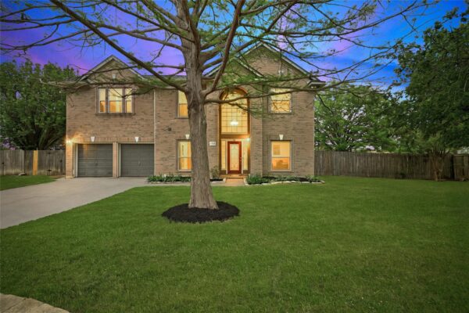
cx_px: 234
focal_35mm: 14
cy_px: 156
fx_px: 182
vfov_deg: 81.2
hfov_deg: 104.3
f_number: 10
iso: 400
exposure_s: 1/100
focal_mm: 14
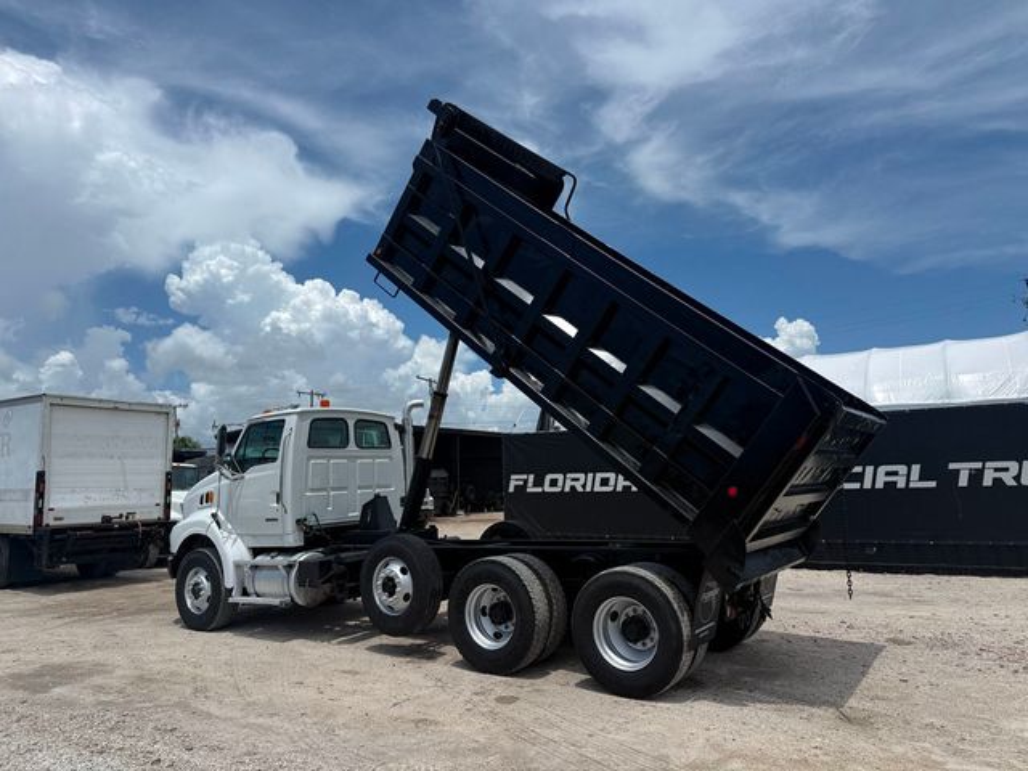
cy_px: 386
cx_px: 514
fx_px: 713
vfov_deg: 56.8
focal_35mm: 24
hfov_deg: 71.6
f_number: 1.78
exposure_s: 1/9091
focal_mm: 6.76
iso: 80
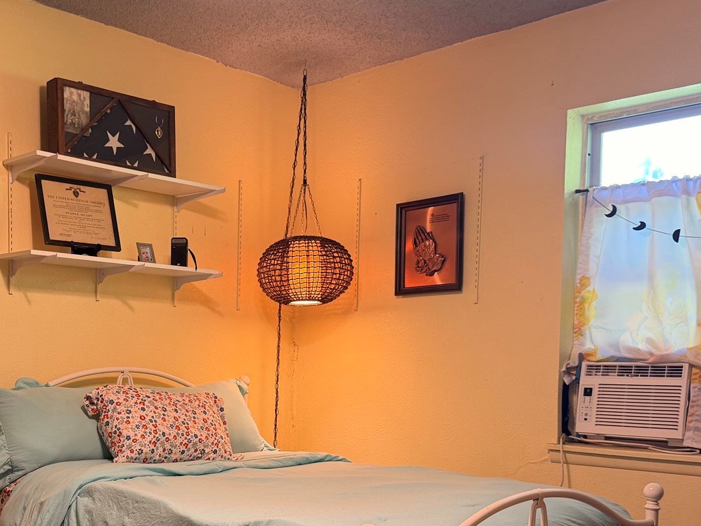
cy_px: 399
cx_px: 244
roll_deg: -0.9
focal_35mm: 44
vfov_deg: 32.2
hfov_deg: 42.5
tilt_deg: -2.1
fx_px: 891
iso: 160
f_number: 1.78
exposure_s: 1/60
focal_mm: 6.76
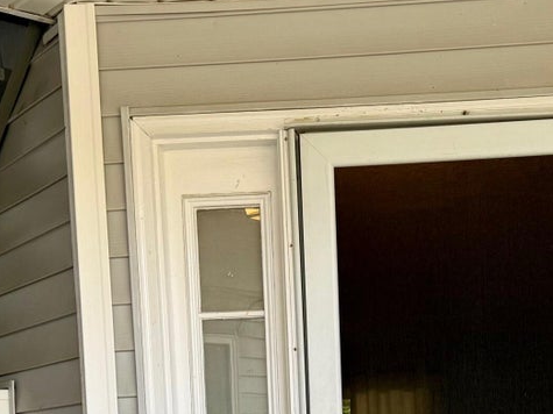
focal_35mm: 69
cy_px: 528
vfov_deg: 19.7
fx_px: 1102
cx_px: 400
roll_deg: +1.2
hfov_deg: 27.9
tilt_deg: -2.1
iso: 64
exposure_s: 1/293
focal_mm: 6.76
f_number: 1.78
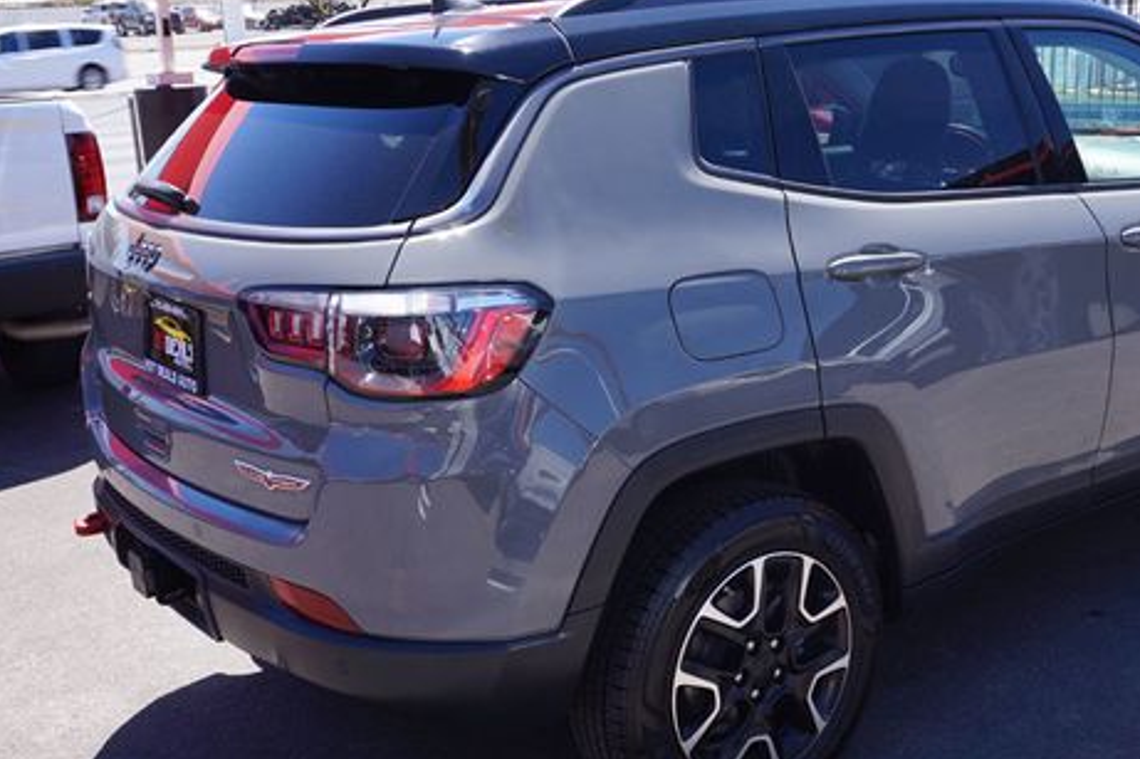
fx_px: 1383
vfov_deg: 30.7
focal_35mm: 44
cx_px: 744
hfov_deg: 44.3
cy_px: 383
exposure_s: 1/80
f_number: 8
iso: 100
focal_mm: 21
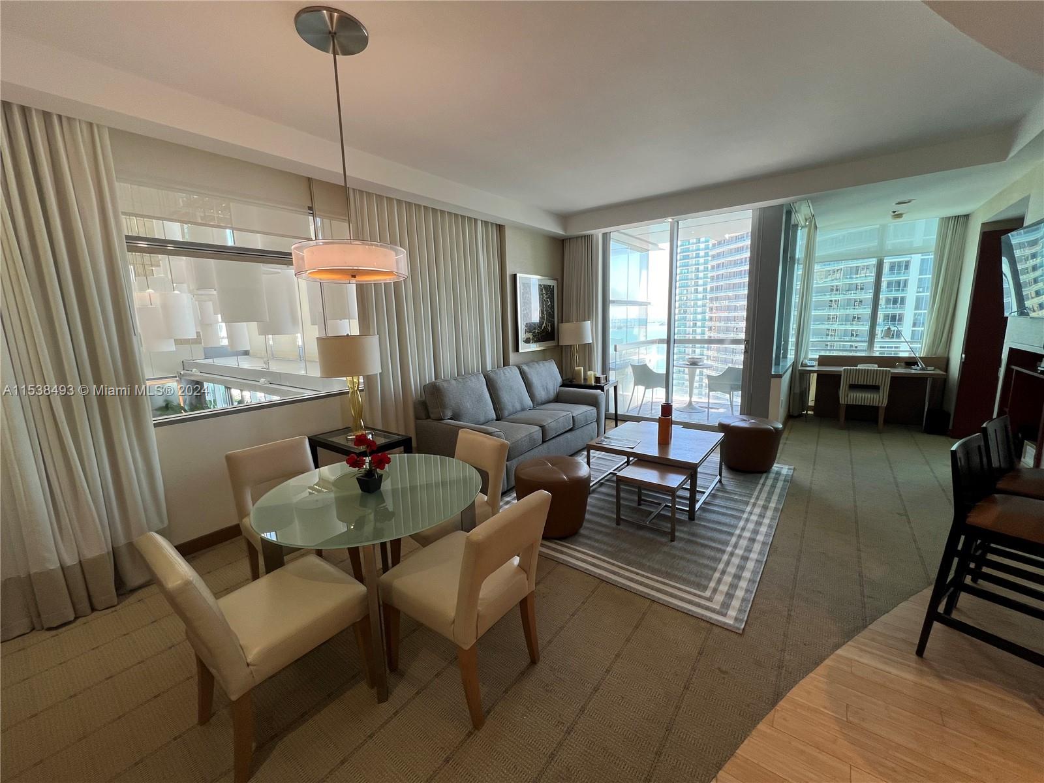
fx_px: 392
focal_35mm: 13
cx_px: 522
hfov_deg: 106.2
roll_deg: +1.9
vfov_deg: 89.9
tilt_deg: -10.0
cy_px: 392
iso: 50
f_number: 1.8
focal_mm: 1.57
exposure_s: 1/120
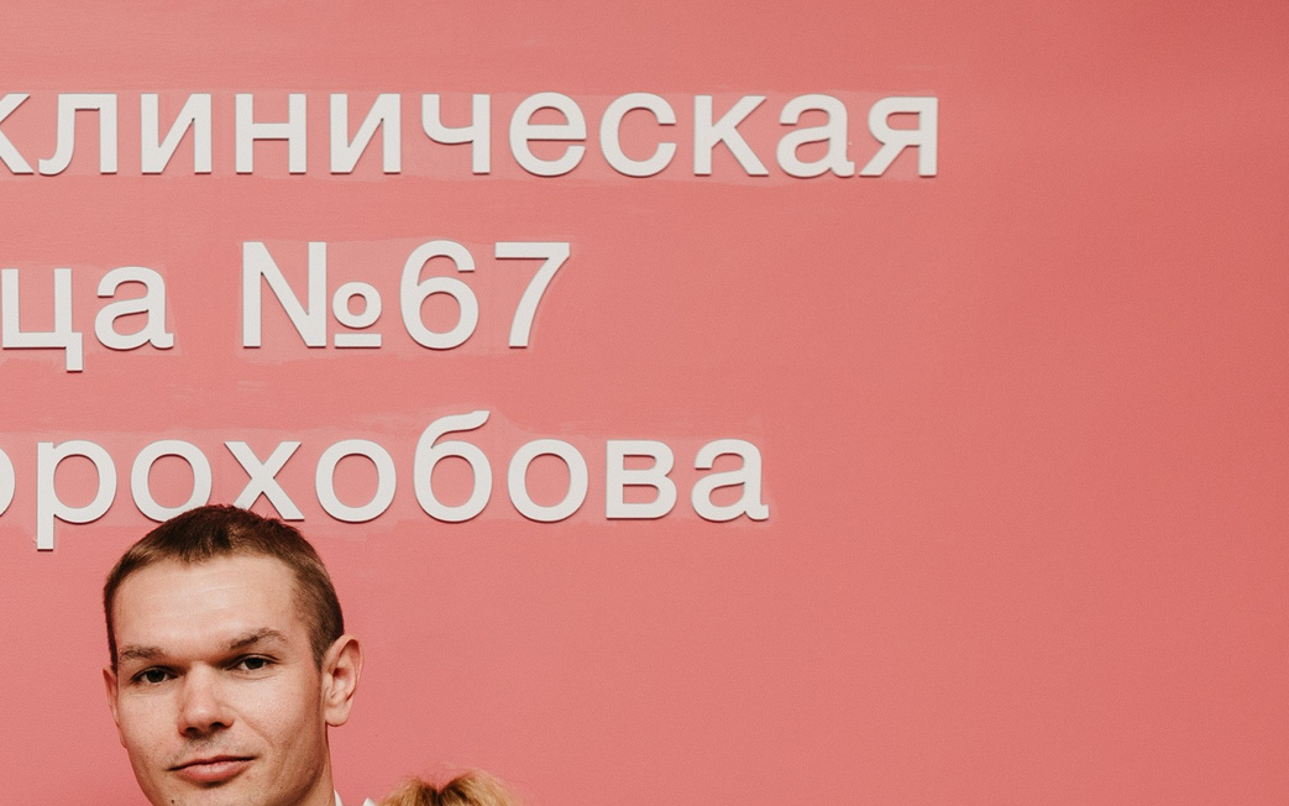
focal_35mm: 77
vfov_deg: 16.2
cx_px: 30
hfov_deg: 25.6
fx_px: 2705
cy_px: 972
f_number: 4
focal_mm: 26
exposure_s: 1/160
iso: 125
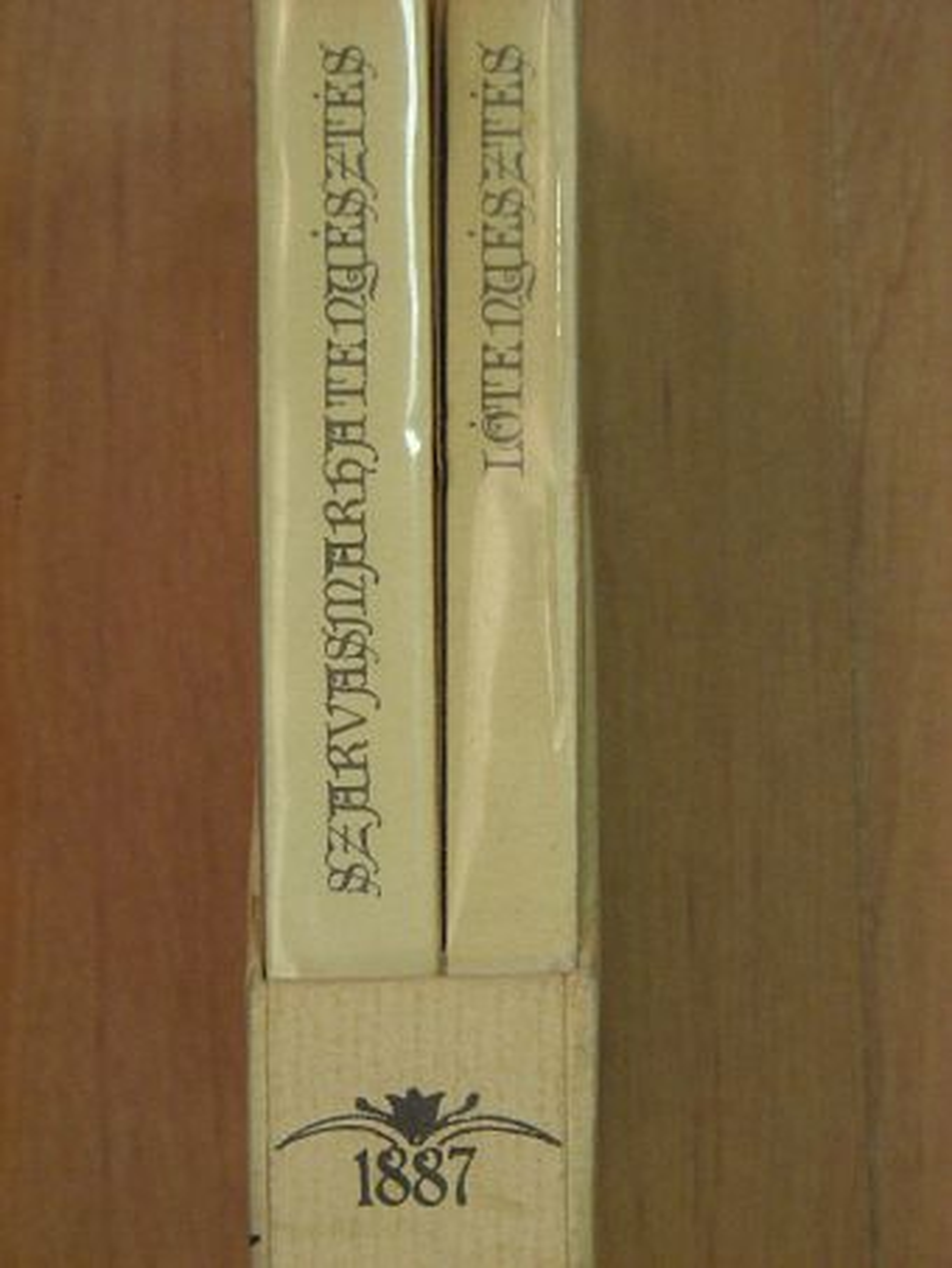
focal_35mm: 128
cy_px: 634
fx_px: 4691
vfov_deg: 15.4
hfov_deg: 11.6
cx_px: 476
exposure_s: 1/50.5
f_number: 3.5
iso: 200
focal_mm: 21.3
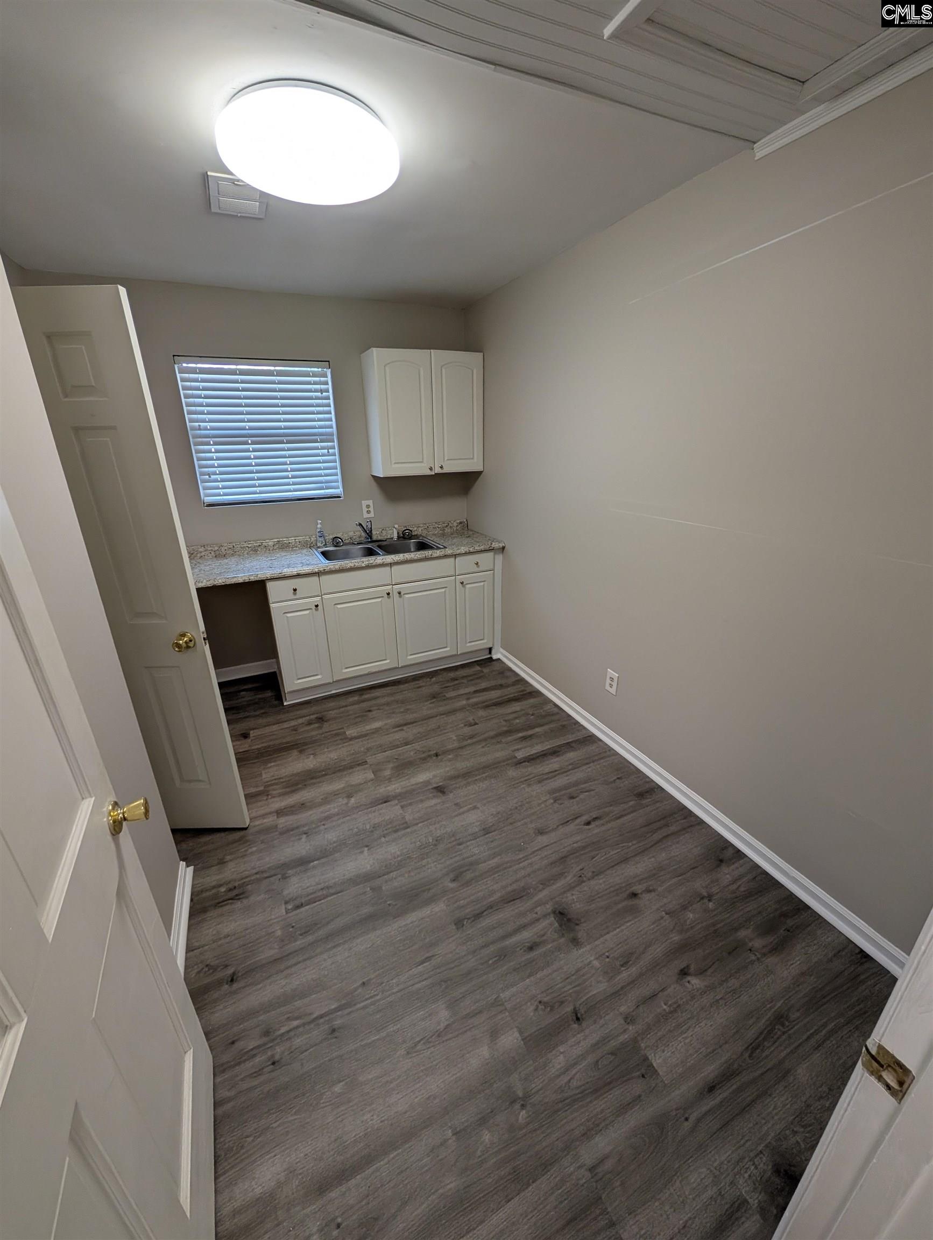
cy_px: 620
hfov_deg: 94.6
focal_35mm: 12
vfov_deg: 110.5
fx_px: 430
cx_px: 466
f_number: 1.7
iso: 80
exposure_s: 1/120
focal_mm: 2.02
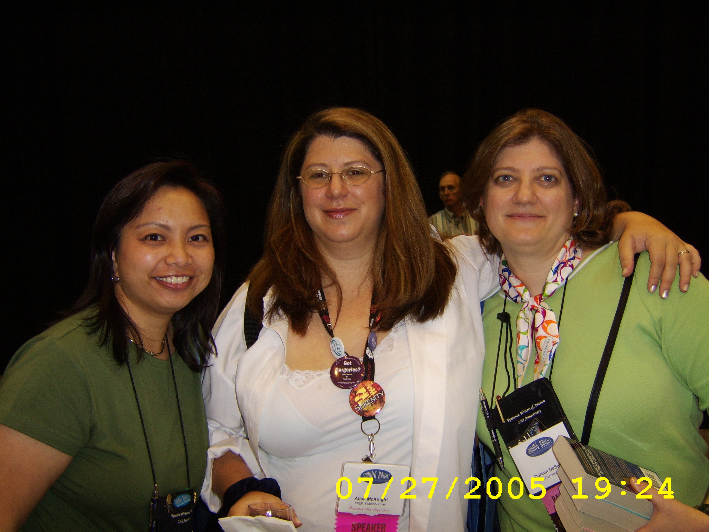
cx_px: 354
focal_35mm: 31
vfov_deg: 45.4
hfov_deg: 58.4
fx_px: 635
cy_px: 266
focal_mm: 8.13
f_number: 2.7
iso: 141
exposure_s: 1/30
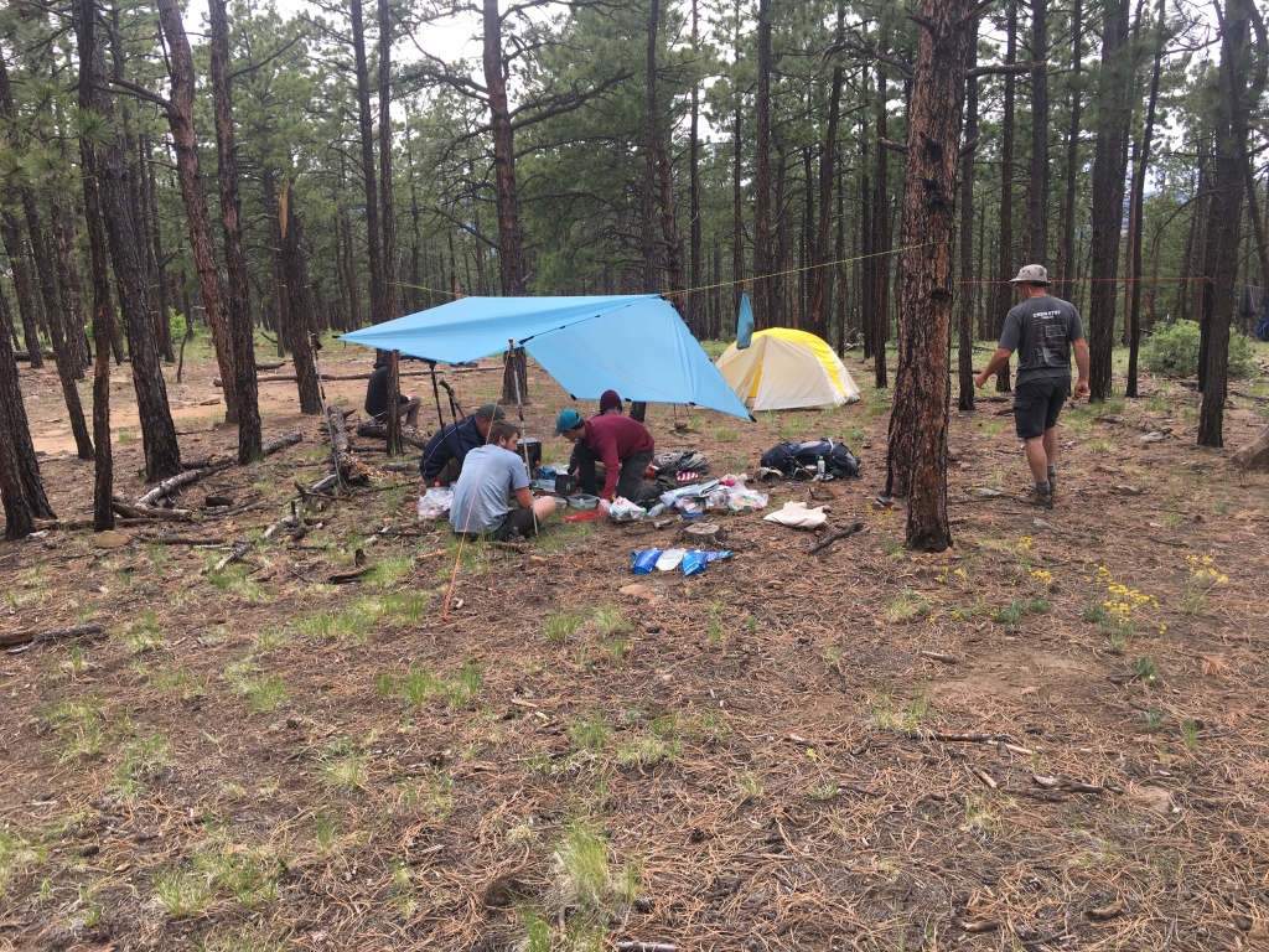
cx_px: 634
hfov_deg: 61.7
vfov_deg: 48.2
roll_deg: +2.5
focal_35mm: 29
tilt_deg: -10.4
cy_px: 476
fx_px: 1063
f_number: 2.2
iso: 25
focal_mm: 4.15
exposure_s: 1/240
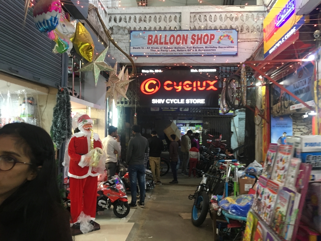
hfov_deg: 61.7
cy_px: 120
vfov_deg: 48.2
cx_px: 160
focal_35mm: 29
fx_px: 269
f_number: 2.2
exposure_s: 1/33
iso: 160
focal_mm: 4.15
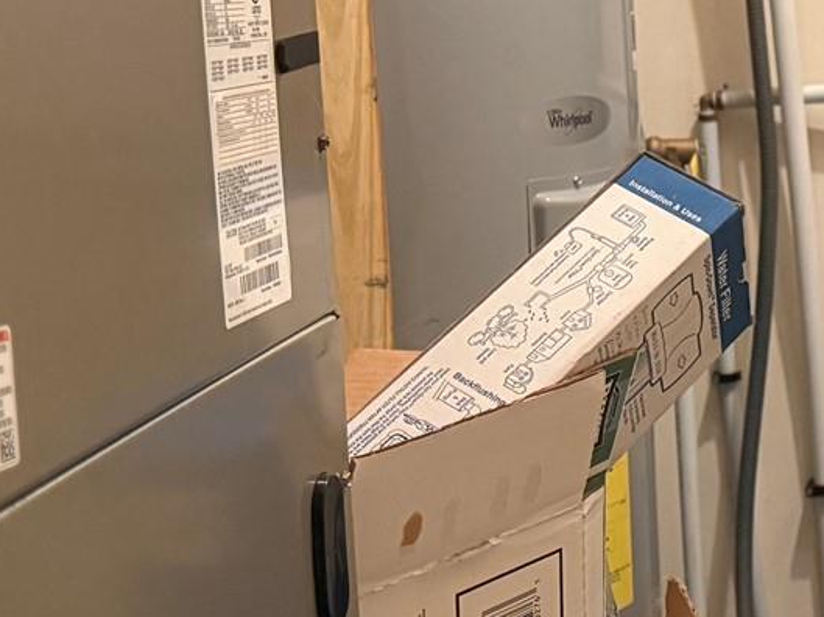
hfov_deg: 19.9
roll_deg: +2.0
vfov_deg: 15.9
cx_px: 963
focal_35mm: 93
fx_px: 2212
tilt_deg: -9.8
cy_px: 323
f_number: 1.78
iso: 800
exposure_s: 1/60
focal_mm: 6.76
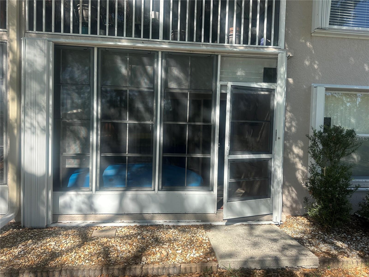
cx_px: 184
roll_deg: -1.7
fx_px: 256
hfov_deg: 71.6
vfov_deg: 56.8
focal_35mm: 24
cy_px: 138
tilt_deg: -1.3
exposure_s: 1/2110
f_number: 1.78
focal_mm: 6.86
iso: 80
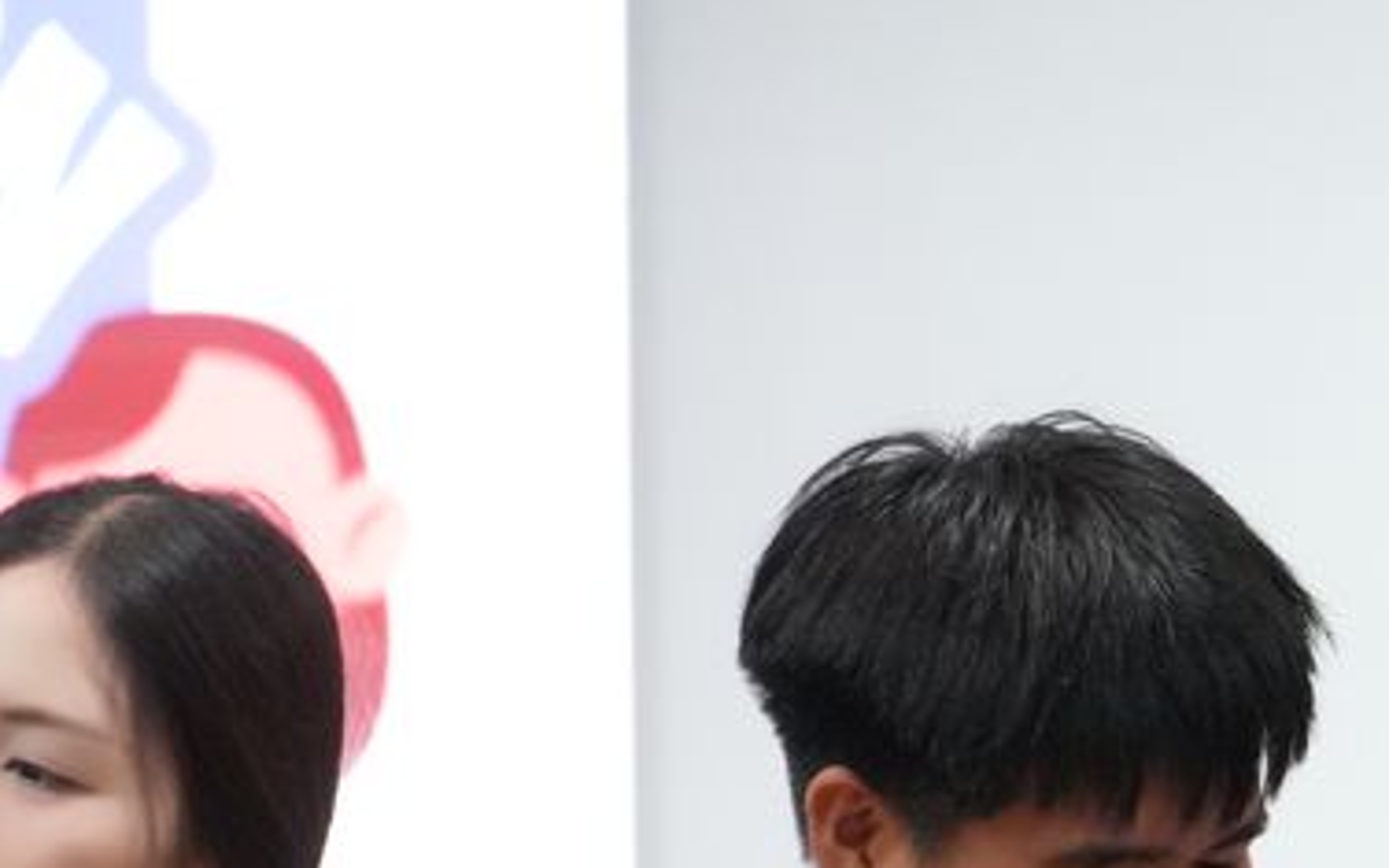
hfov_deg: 3.8
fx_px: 20796
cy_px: 1162
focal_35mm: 549
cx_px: 1430
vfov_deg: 2.4
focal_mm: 135
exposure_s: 1/125
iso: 6400
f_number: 5.6
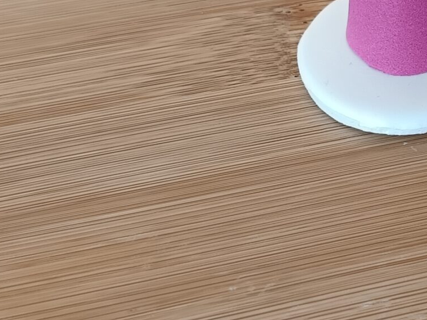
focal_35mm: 81
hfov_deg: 22.8
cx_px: 461
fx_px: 999
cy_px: 78
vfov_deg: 18.1
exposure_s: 1/120
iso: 460
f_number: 1.75
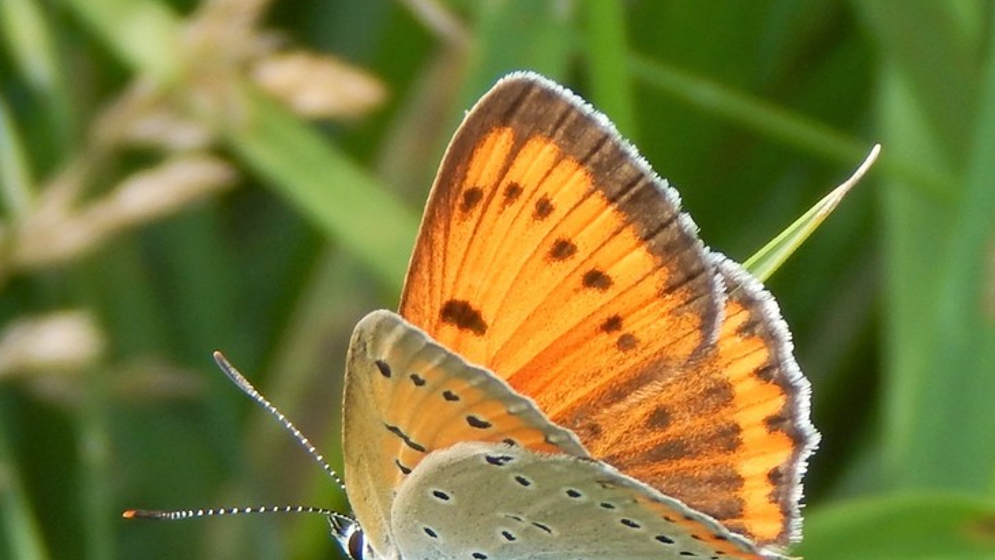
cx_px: 539
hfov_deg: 6.1
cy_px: 388
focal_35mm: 355
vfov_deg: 3.4
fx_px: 9368
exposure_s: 1/100
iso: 125
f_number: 5.7
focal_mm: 50.1
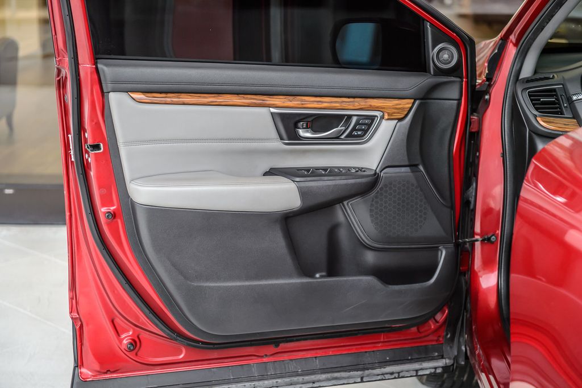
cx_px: 291
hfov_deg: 28.9
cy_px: 194
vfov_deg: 19.4
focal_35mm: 70
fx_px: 1131
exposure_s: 1/200
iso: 400
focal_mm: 70
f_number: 4
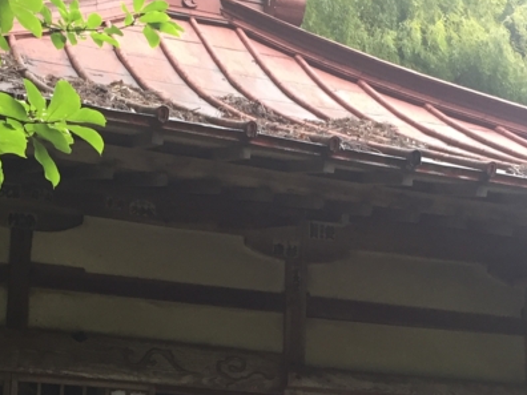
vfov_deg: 19.0
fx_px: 1142
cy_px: 408
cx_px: 258
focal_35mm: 75
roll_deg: -2.6
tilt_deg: +9.8
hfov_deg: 26.0
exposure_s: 1/40
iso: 32
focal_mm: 4.15
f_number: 2.2
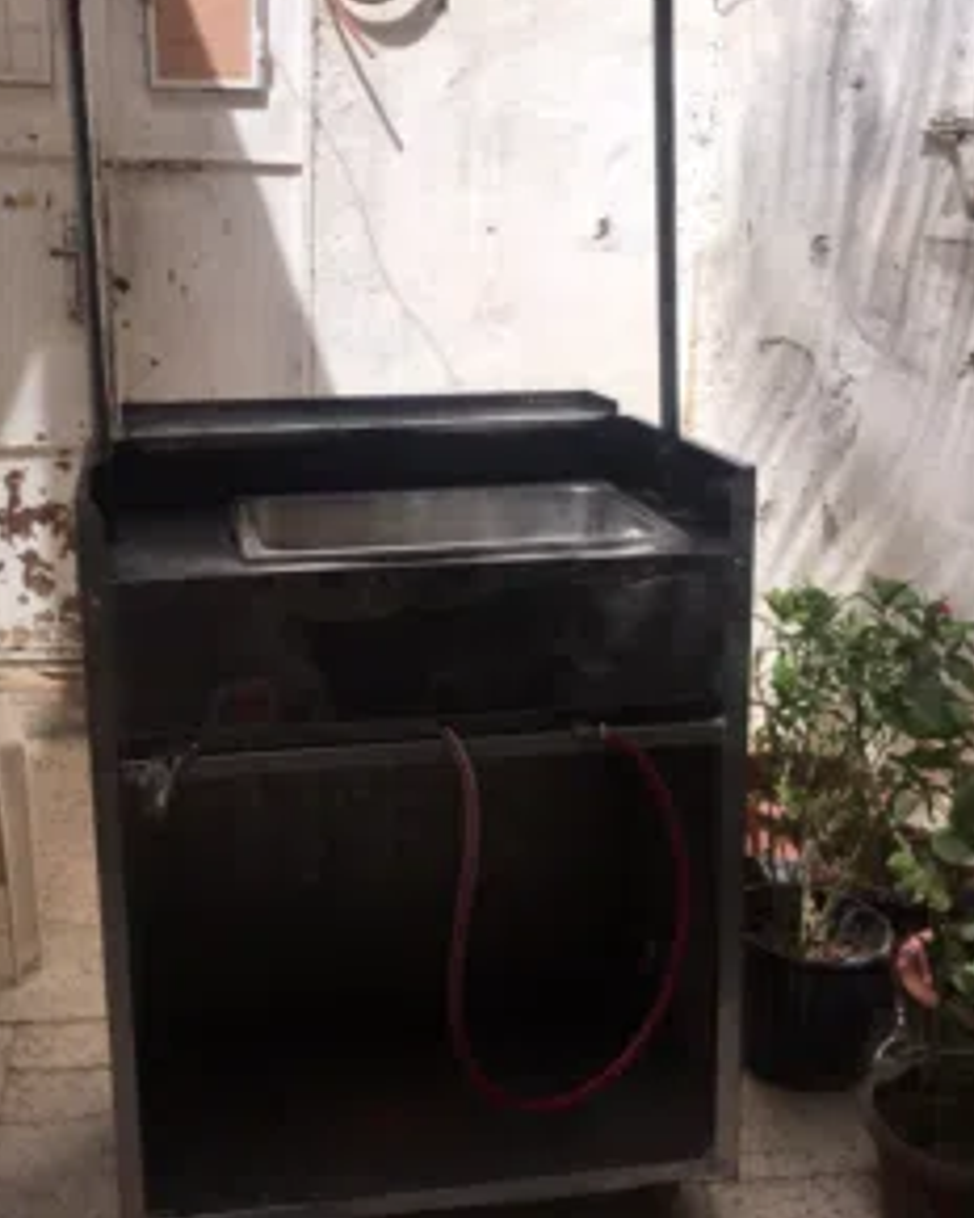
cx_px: 361
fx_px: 1405
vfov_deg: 46.7
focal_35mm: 39
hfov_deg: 38.0
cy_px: 521
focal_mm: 4.15
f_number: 2.2
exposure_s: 1/2137
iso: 40
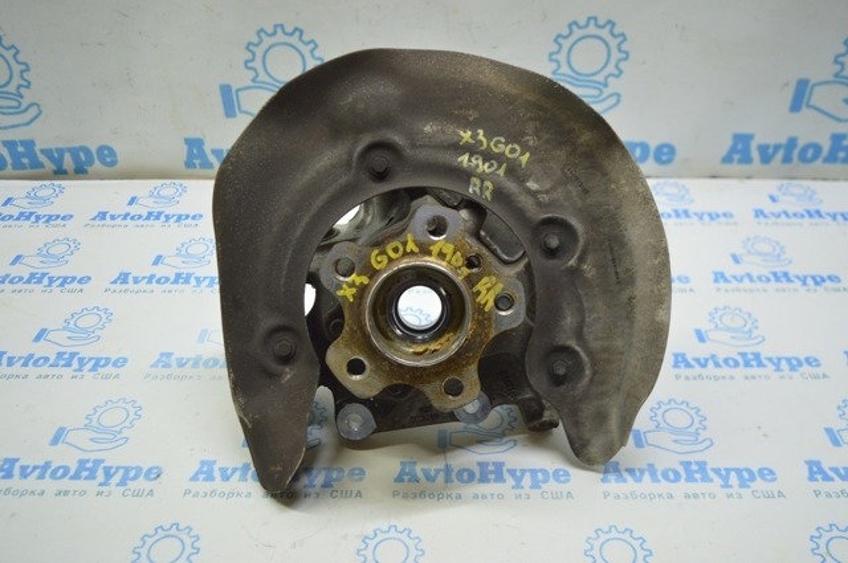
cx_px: 424
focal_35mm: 33
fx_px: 776
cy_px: 282
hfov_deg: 57.3
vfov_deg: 39.9
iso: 400
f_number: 3.8
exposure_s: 1/40
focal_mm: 22
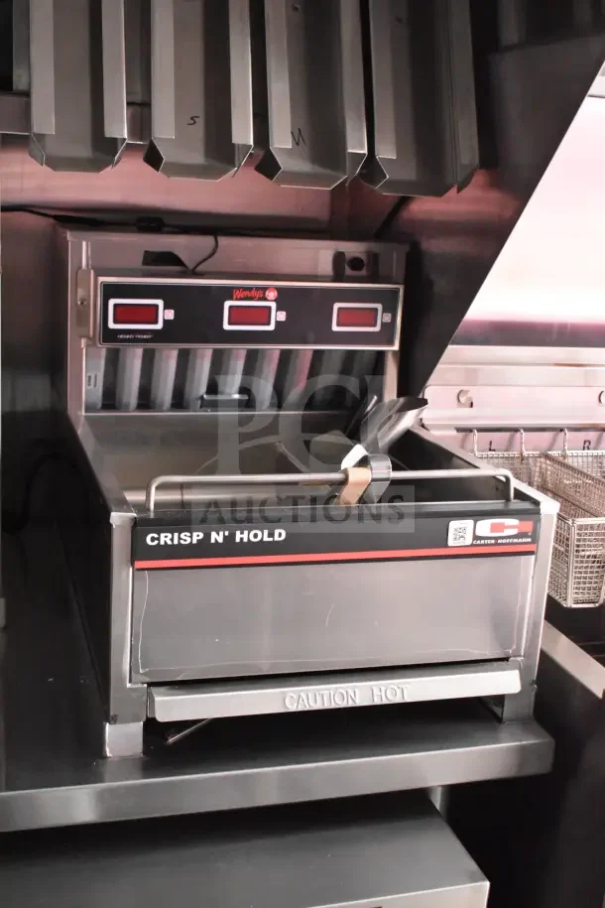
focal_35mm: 42
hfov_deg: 31.9
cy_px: 454
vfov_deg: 46.4
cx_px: 302
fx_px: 1059
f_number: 4.2
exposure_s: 1/50
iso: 9000
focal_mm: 28
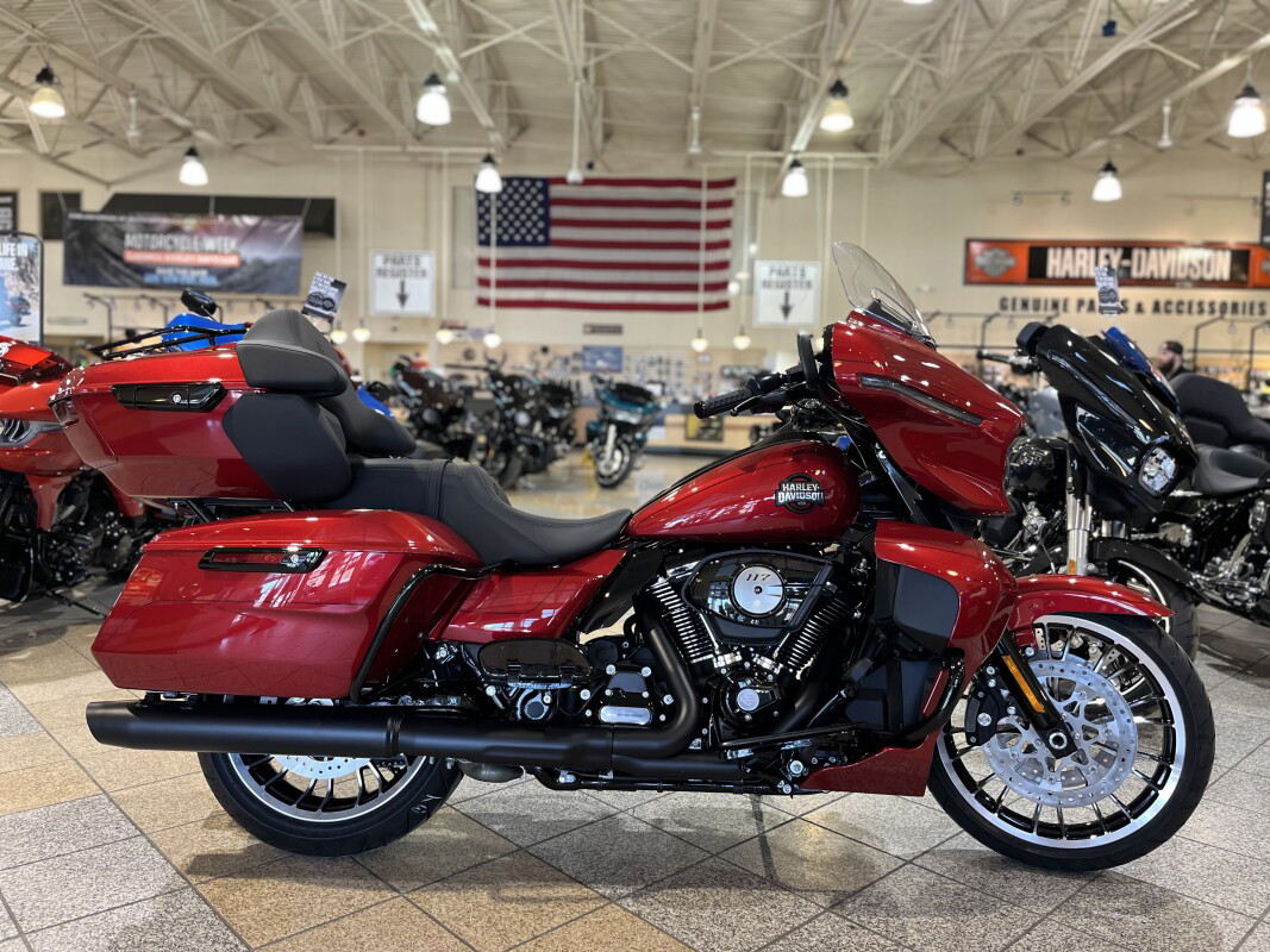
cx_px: 635
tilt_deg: -4.9
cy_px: 476
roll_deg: -0.7
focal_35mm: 26
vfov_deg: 53.1
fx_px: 954
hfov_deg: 67.3
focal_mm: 5.1
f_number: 1.6
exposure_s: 1/60
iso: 160
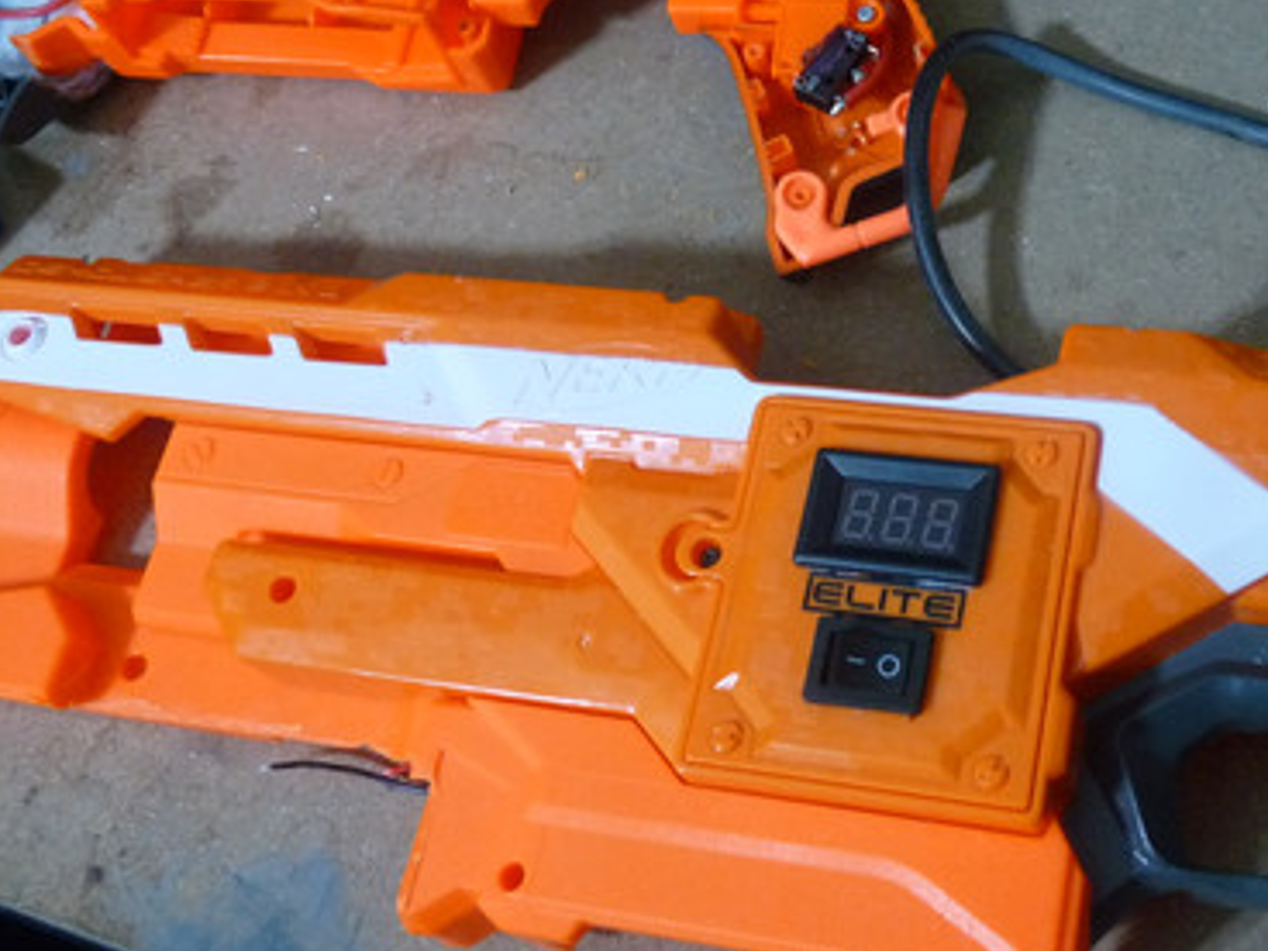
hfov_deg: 39.5
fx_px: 1722
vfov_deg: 30.5
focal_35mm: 47
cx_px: 927
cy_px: 283
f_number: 2.8
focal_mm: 4.8
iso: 400
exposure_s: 1/20
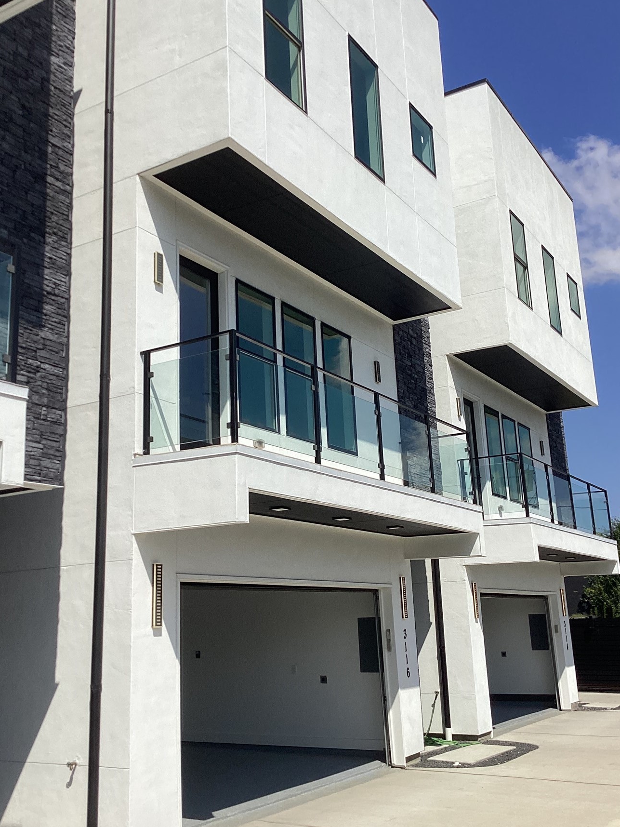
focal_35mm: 37
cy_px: 382
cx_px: 277
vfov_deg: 50.1
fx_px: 884
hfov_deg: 38.6
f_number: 2.4
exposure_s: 1/3021
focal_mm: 3.3
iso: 25
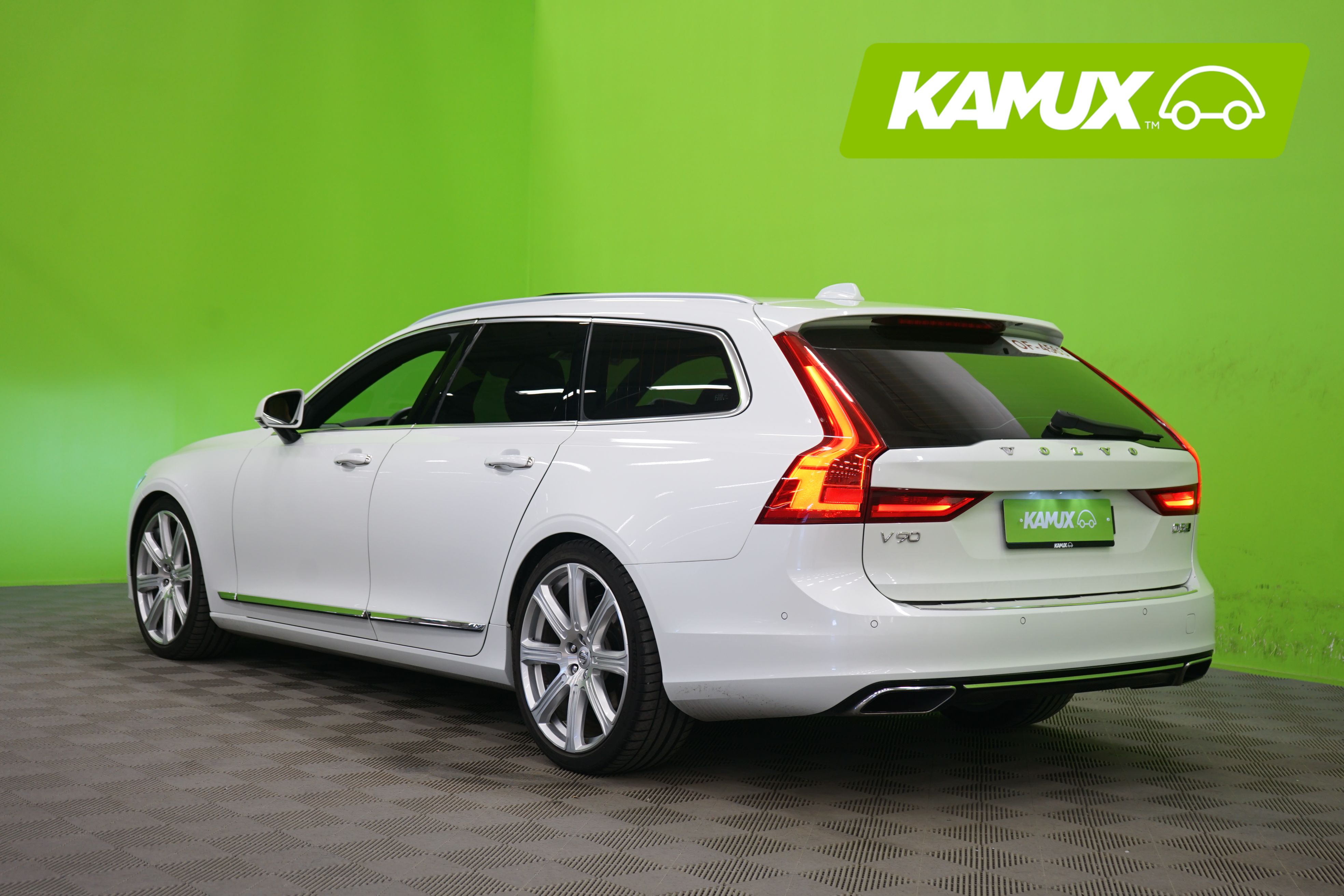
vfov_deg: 27.0
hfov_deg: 39.6
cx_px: 672
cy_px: 448
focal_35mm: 50
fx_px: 1867
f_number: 5
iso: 400
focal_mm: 50
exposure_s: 1/10
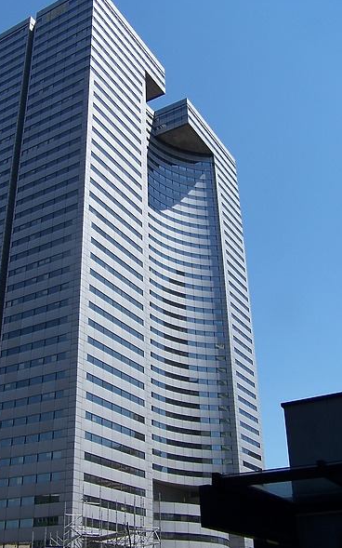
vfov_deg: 48.2
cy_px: 274
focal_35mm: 41
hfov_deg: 31.2
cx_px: 151
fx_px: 612
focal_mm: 6.3
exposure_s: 1/750
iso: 80
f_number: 4
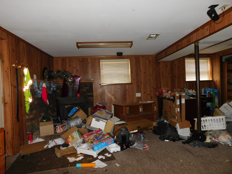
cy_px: 87
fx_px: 154
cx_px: 116
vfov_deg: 58.9
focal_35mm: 23
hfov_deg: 73.9
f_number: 3
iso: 200
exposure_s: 1/30
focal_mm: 4
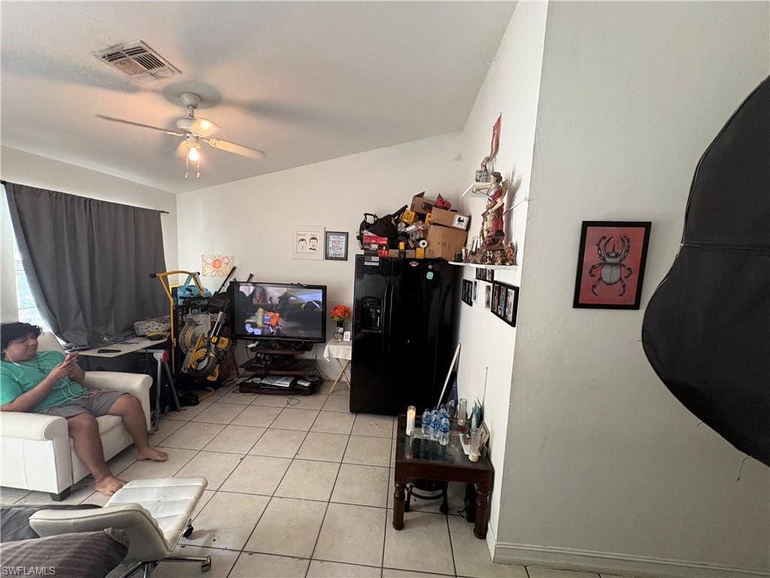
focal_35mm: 14
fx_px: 311
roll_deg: -2.8
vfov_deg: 85.7
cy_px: 289
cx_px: 385
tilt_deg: -6.1
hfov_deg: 102.1
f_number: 2.2
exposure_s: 1/60
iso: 320
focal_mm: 2.22
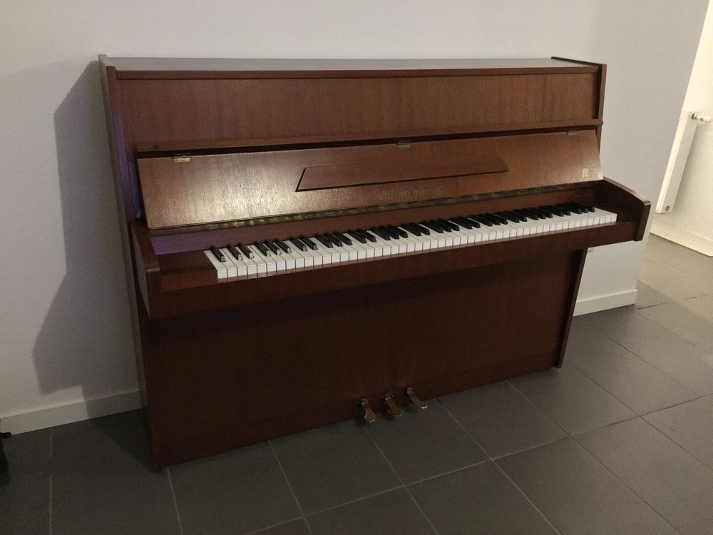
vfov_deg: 48.2
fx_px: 597
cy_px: 268
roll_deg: -2.6
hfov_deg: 61.7
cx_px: 356
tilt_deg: -23.8
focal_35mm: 29
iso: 500
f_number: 2.2
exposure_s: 1/17
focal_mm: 4.15
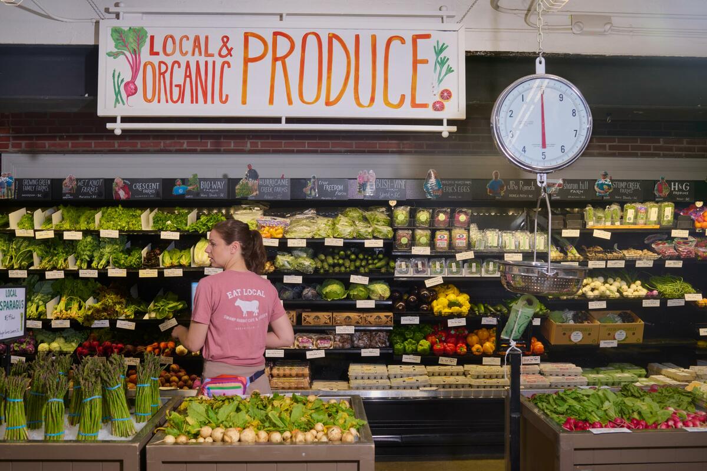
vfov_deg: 37.9
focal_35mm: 35
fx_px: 687
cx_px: 354
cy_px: 236
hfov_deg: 54.4
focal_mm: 35
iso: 200
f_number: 5.6
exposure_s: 1/30
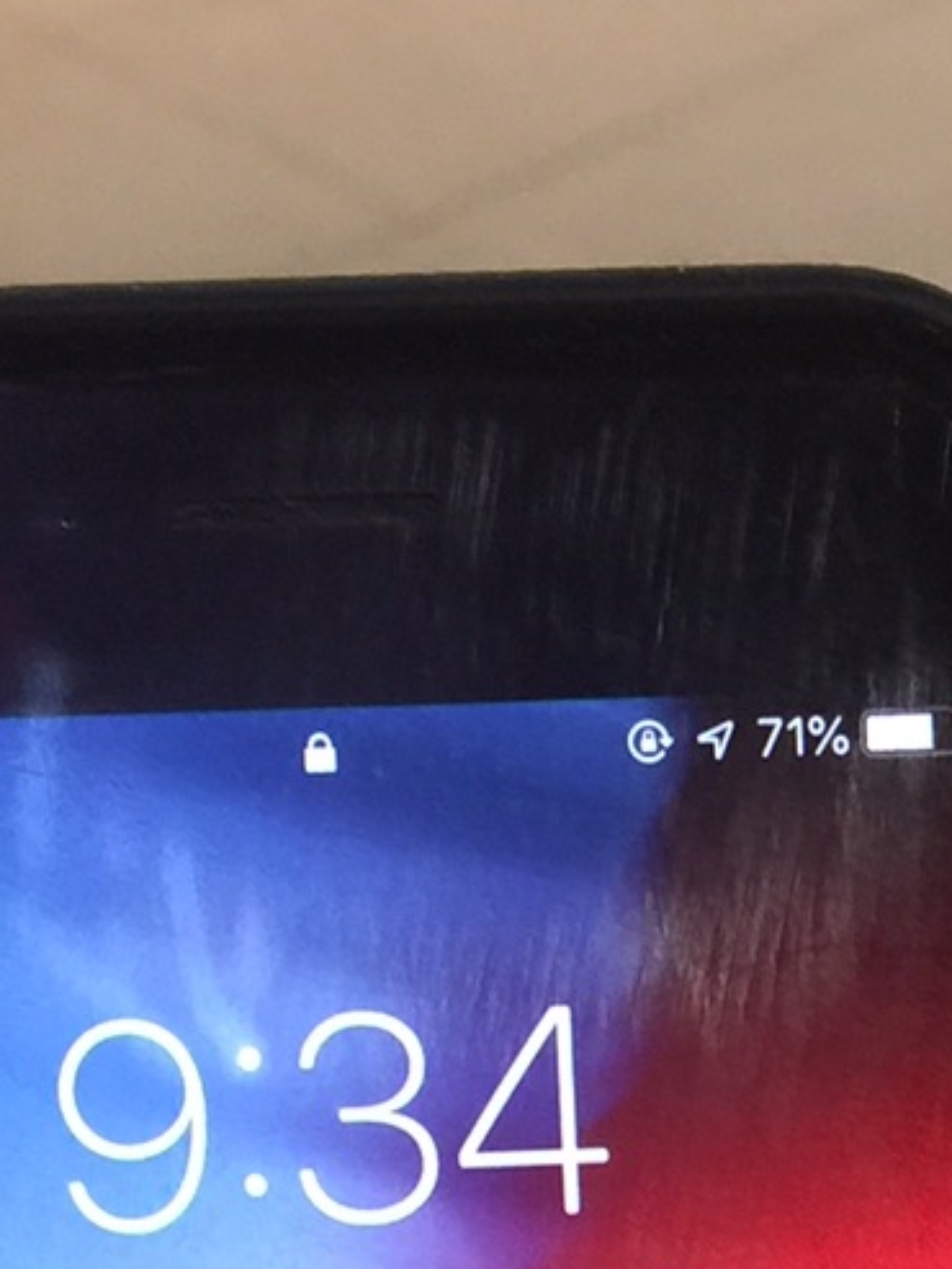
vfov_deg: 15.9
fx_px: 4142
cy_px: 1956
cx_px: 638
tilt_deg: -46.6
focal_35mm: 113
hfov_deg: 13.1
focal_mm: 4.15
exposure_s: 1/17
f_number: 2.2
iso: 80
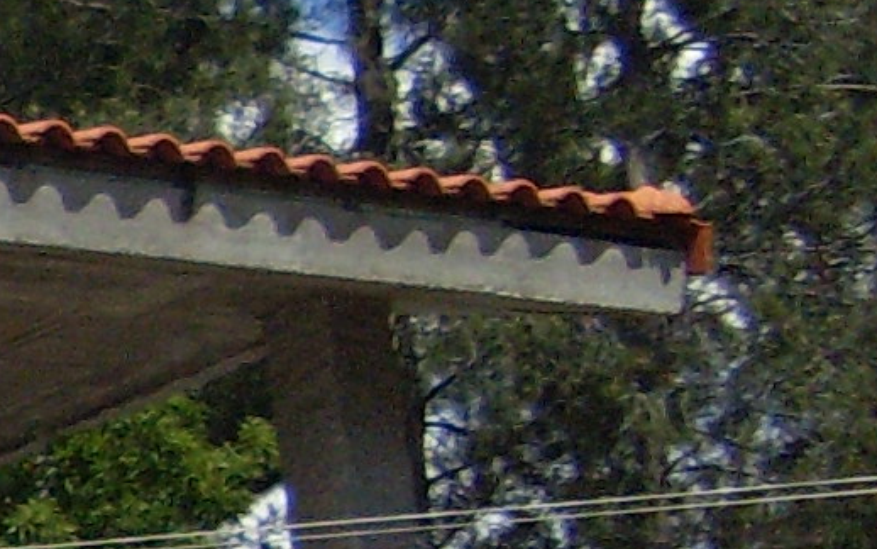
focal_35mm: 254
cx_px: -1725
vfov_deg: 5.1
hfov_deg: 7.3
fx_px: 6072
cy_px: 1047
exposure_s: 1/350
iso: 80
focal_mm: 6.3
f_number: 7.7
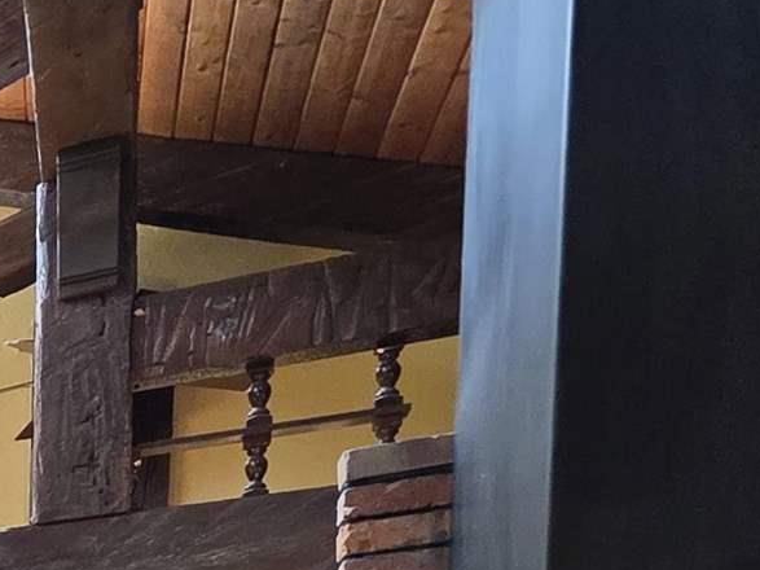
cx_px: -911
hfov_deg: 16.8
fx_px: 1493
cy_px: 1043
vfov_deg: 17.4
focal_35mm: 68
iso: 250
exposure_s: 1/120
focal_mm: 2.2
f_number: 1.9
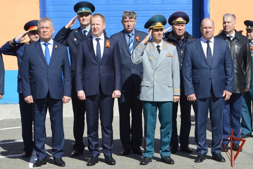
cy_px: 84
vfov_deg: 16.6
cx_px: 126
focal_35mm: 82
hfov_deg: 24.6
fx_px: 580
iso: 100
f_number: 8
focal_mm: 55
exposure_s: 1/250
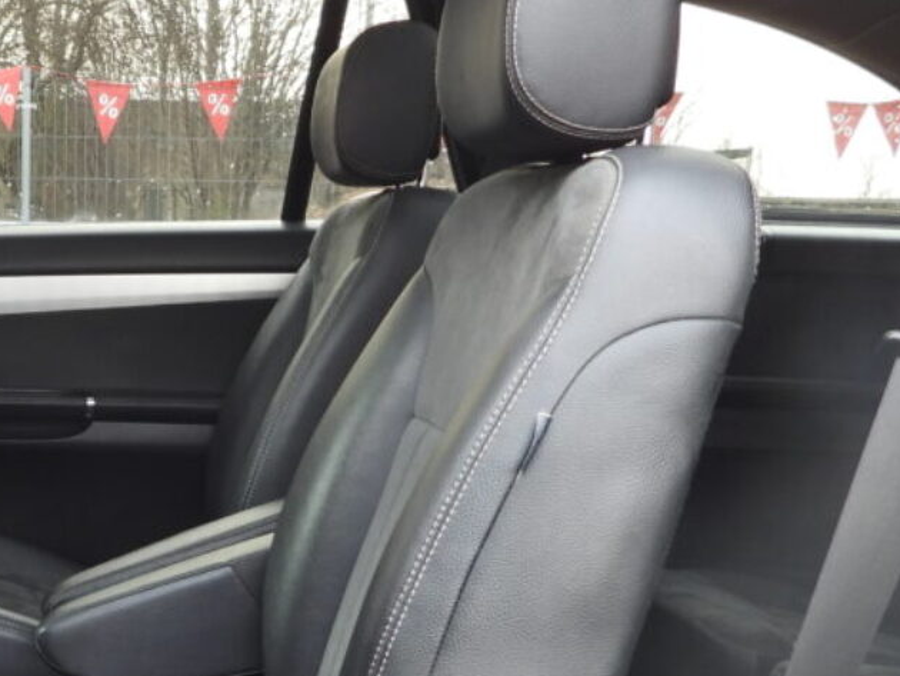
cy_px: 482
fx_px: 1587
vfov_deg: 23.9
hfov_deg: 29.7
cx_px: 16
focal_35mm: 61
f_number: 2.8
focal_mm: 4.3
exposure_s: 1/30
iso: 100
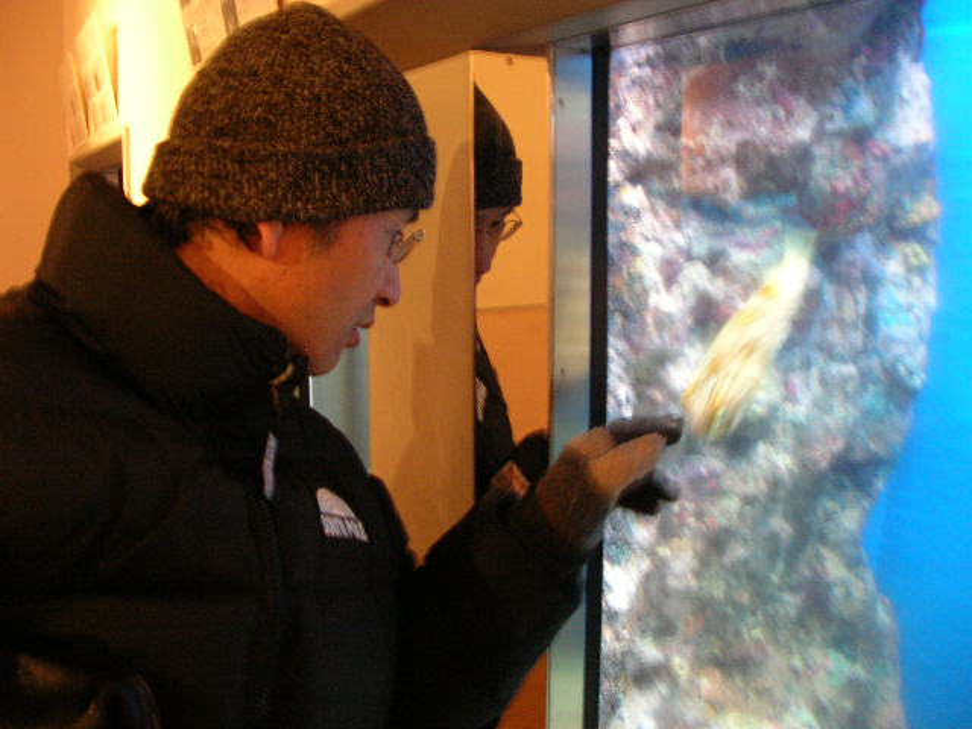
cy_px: 364
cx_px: 486
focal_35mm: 35
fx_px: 983
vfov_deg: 40.7
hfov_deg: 52.6
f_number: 2.8
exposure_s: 1/3.2
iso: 200
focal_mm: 5.8
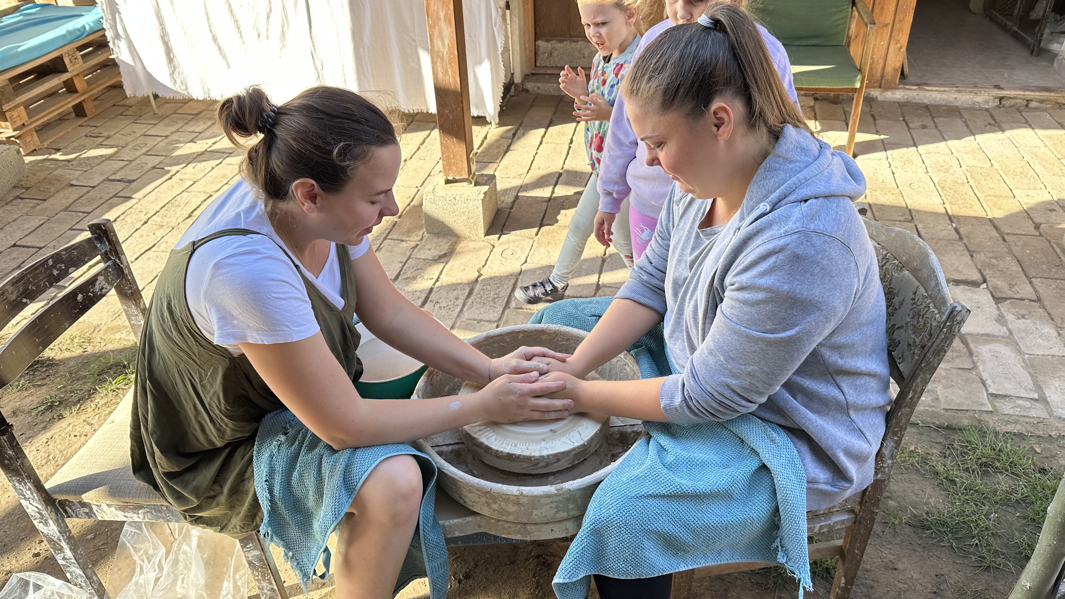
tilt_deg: -33.1
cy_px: 290
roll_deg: +1.4
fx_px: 762
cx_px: 537
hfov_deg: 69.9
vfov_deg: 42.9
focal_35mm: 27
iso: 80
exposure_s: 1/594
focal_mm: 6.86
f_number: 1.78
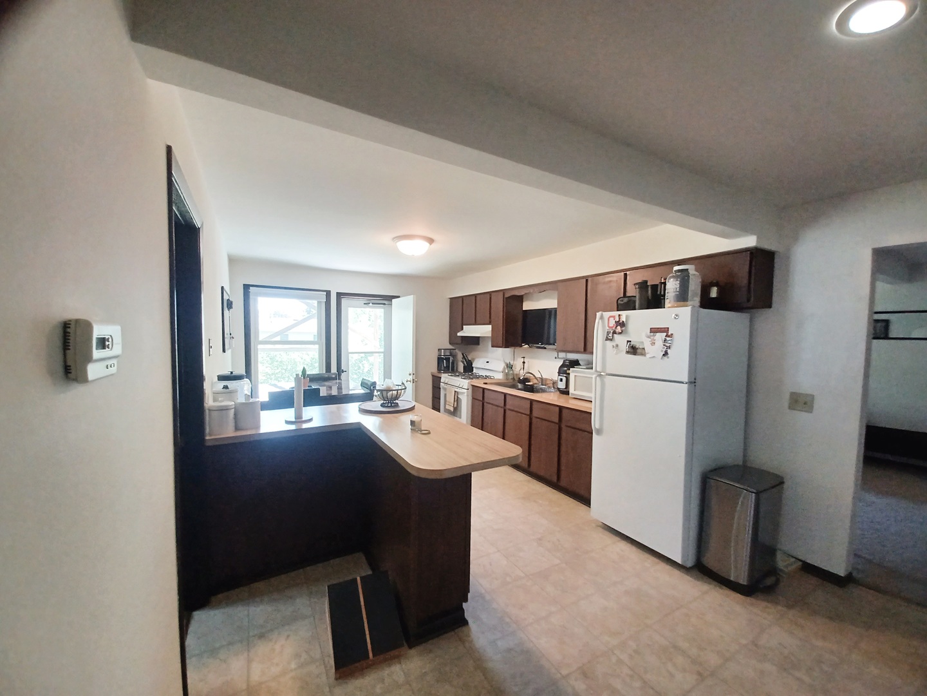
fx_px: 348
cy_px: 348
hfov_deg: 106.2
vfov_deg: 89.9
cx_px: 464
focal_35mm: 13
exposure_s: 1/40
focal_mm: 1.42
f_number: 2.2
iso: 160
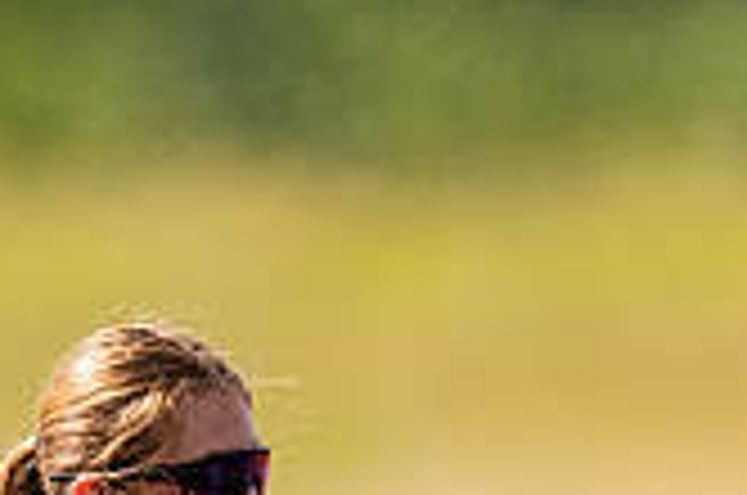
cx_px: 711
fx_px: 65340
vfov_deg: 0.4
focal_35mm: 3155
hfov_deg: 0.7
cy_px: 776
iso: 180
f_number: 4
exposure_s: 1/2500
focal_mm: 600
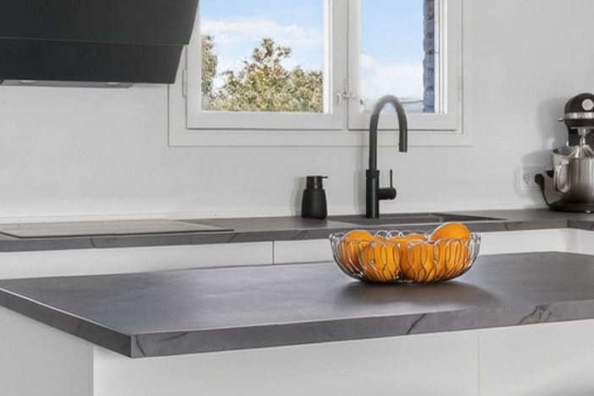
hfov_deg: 26.2
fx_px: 1270
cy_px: 140
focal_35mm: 77
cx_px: 393
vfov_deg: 17.7
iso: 400
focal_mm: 21
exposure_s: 1/50
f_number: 8
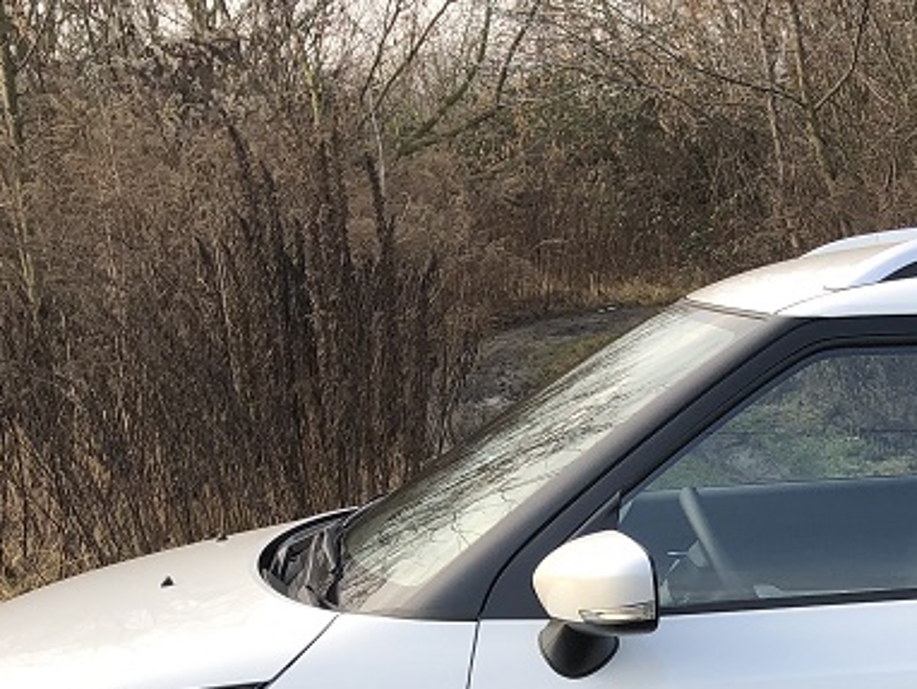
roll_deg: -0.1
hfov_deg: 24.9
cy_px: 859
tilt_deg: -20.2
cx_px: 888
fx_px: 1988
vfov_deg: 18.5
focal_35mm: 75
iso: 20
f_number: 1.8
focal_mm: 3.99
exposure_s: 1/362
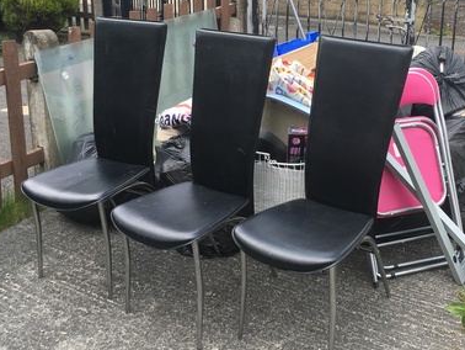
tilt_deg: -16.7
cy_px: 134
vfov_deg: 31.4
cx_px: 317
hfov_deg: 40.6
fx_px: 618
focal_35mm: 46
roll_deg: -1.0
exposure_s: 1/284
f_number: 2.2
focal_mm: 4.15
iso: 25
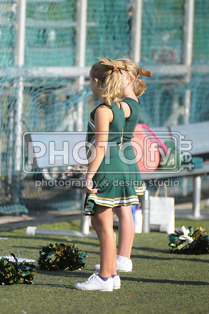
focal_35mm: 570
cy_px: 157
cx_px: 104
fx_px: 4978
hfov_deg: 2.4
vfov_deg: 3.6
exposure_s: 1/8000
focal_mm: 380
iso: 1600
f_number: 4
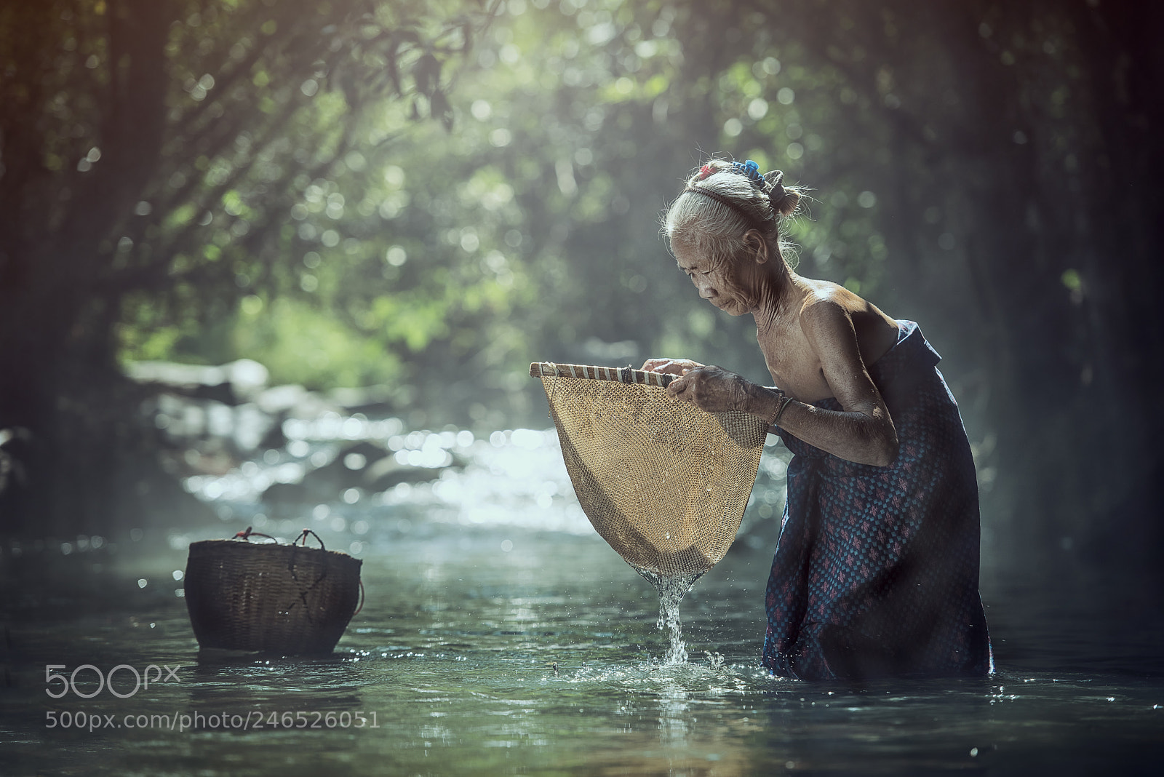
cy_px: 388
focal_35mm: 165
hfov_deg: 12.4
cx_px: 582
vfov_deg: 8.3
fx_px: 5337
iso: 100
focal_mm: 165
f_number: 4
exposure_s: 1/500
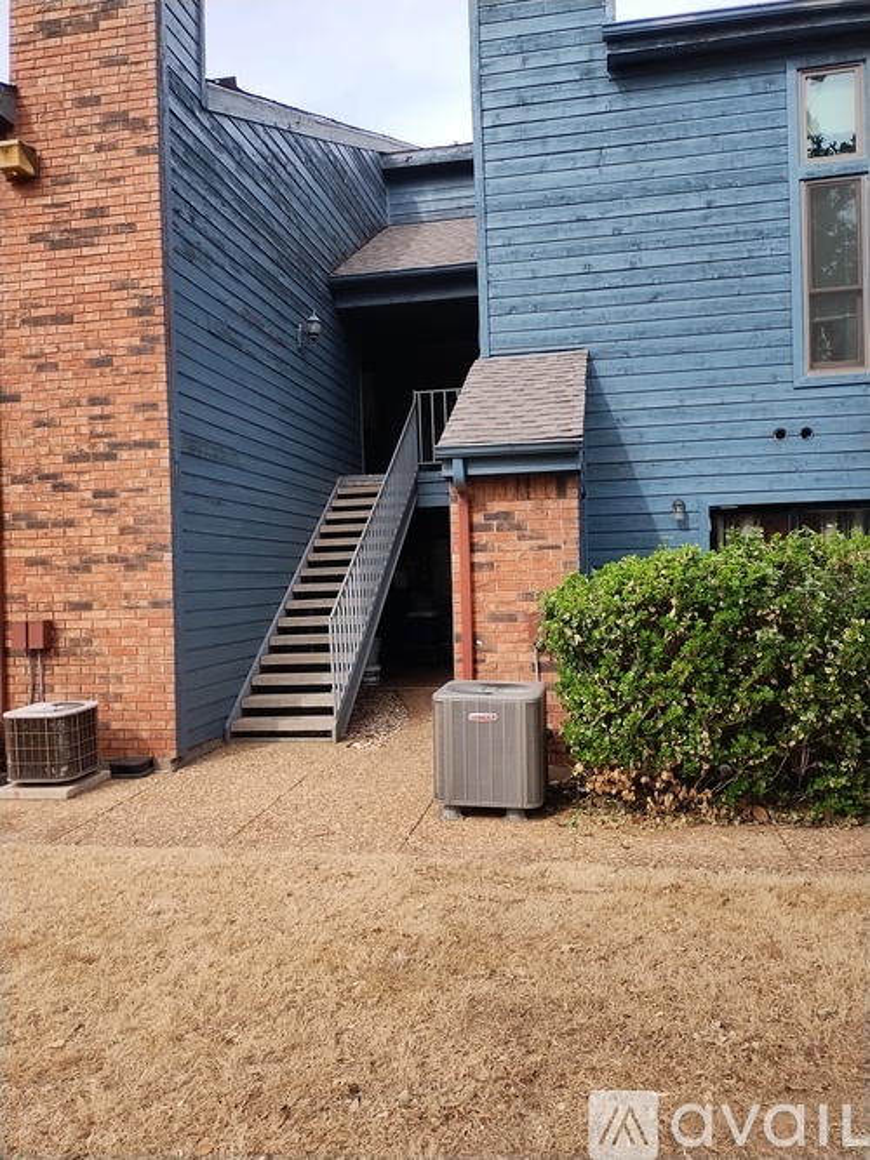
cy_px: 580
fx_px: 838
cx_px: 435
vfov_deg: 69.4
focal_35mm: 25
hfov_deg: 54.9
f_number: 1.7
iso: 102
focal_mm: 4.71
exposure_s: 1/2087
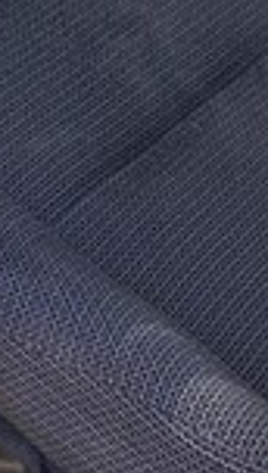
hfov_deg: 11.8
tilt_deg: -23.3
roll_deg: +1.5
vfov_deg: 18.4
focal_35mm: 103
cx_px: 84
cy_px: -230
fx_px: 1295
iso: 40
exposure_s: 1/100
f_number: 2.2
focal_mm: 4.15
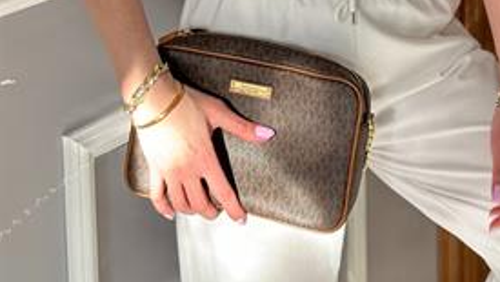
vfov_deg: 11.6
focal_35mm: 99
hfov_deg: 21.4
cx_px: 353
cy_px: -173
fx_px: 1313
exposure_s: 1/160
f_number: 1.78
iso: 125
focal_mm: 6.86
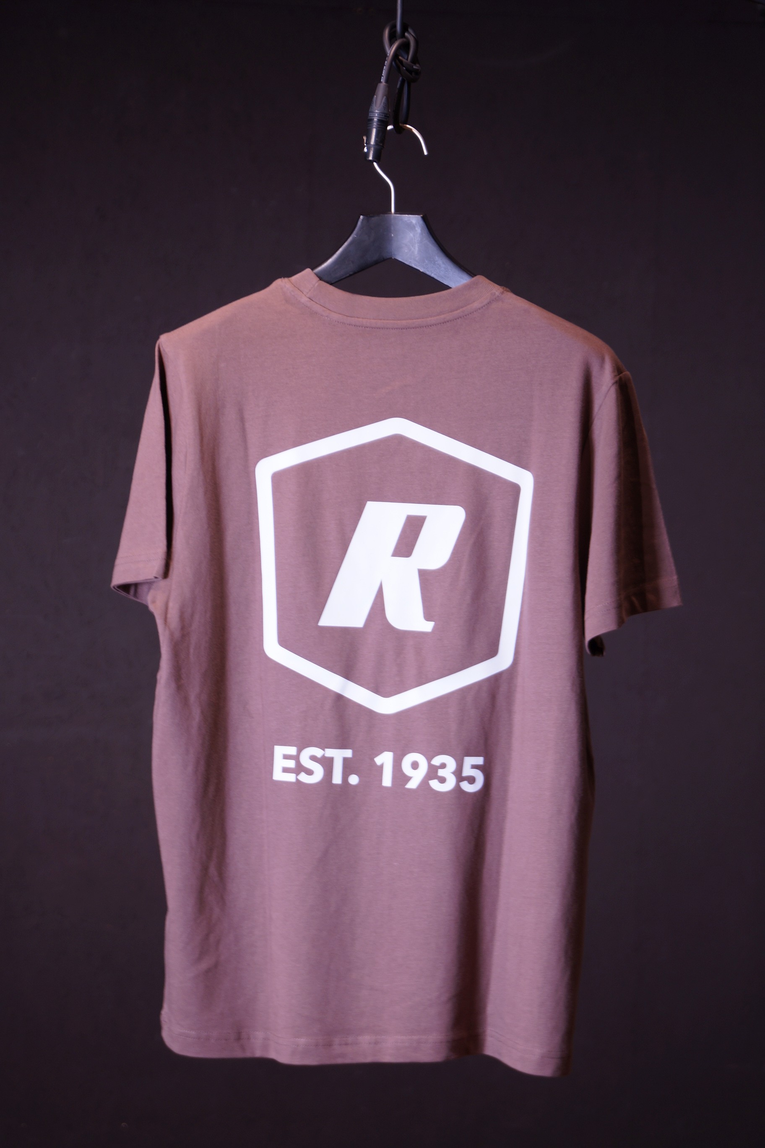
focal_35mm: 112
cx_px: 382
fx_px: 3586
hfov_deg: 12.2
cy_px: 574
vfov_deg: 18.2
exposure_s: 1/8
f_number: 5
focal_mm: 75
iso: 100
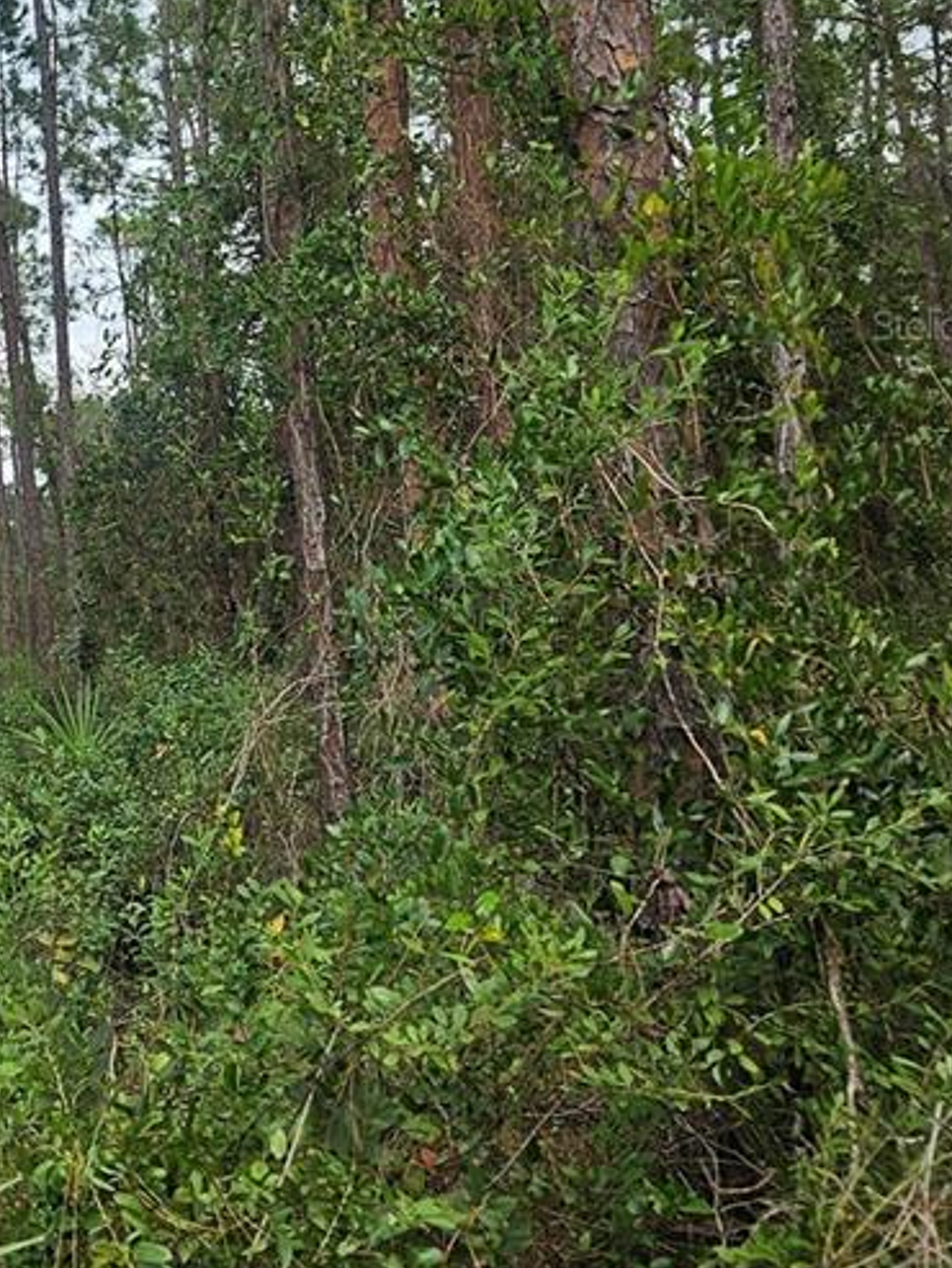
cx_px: -103
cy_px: 324
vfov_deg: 33.7
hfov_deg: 24.3
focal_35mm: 56
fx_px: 2053
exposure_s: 1/603
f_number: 1.8
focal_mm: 5.4
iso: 25
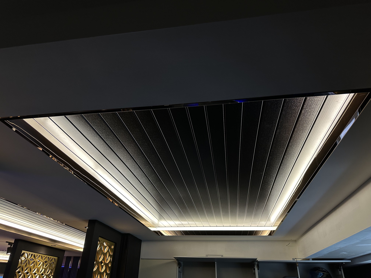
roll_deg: -1.6
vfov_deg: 56.8
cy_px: 139
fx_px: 257
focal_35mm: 24
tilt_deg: +29.3
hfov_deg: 71.6
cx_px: 186
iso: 200
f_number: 1.78
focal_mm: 6.86
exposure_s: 1/100
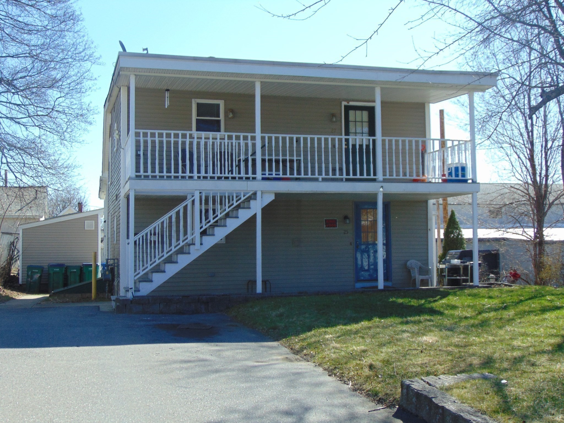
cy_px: 212
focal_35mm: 42
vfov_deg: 34.3
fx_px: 684
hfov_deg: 44.8
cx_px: 282
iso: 80
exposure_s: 1/250
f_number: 8.7
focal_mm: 7.6
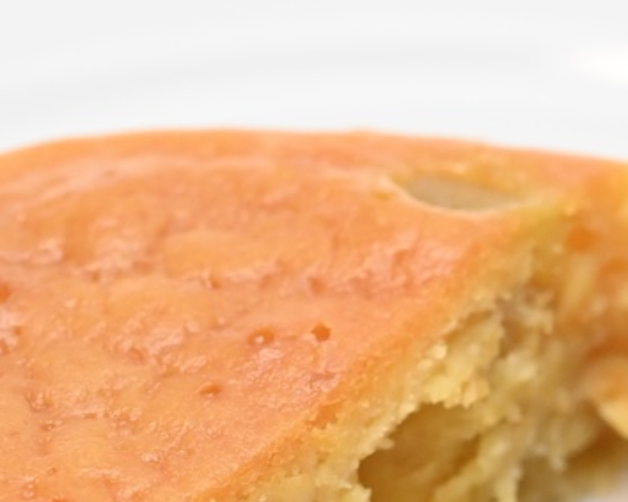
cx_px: 669
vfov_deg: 9.7
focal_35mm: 159
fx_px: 2954
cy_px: 416
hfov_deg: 12.0
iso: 6400
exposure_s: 1/160
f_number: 11
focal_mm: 60
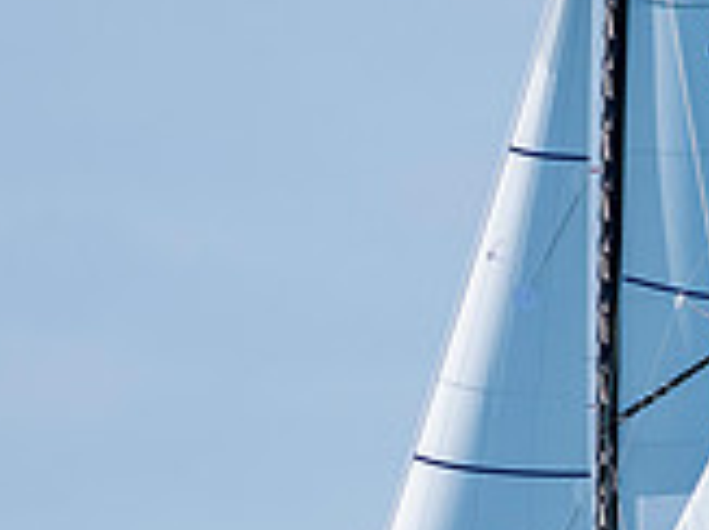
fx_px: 36083
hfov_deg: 1.1
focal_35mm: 1763
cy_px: 721
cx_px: 858
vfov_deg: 0.8
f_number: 5
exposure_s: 1/3200
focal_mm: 300
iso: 200
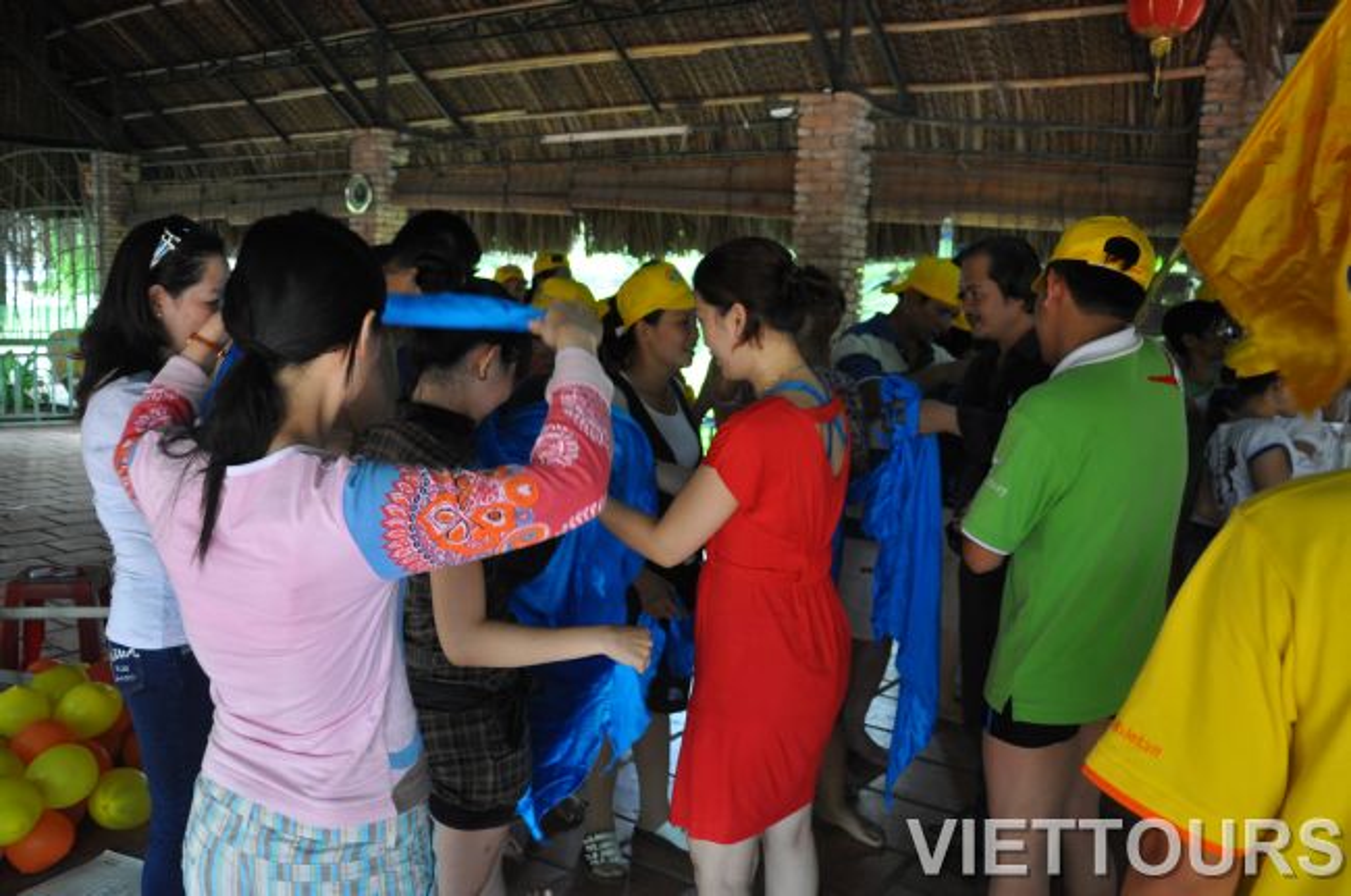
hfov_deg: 59.6
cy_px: 448
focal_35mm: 32
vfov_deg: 41.6
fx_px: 1180
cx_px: 676
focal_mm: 21
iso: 800
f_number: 4
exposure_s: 1/60
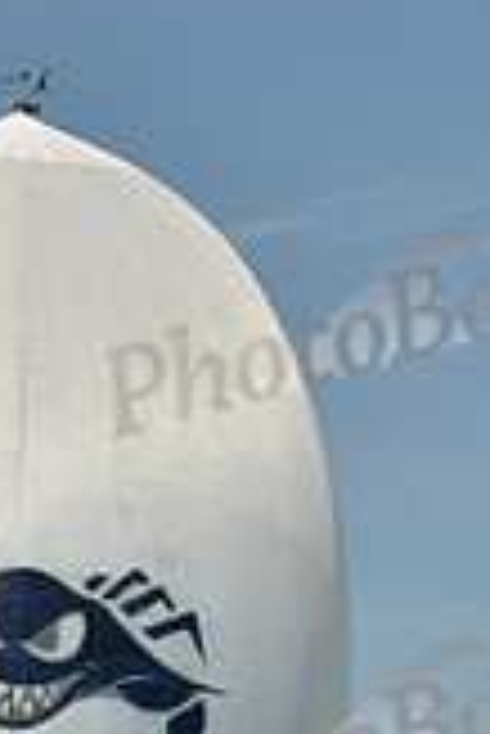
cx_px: -128
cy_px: 1036
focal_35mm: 328
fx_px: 6682
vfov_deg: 6.2
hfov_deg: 4.2
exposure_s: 1/1250
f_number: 10
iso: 320
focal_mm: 92
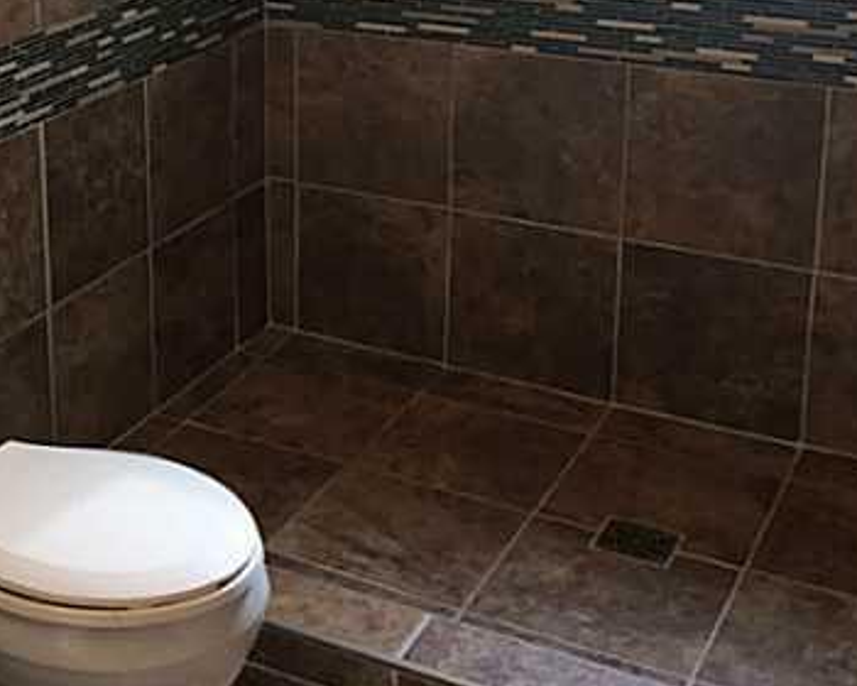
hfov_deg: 27.4
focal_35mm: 67
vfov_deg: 22.2
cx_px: 108
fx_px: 1699
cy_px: 51
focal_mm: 4.12
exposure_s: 1/30
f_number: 2.2
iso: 50
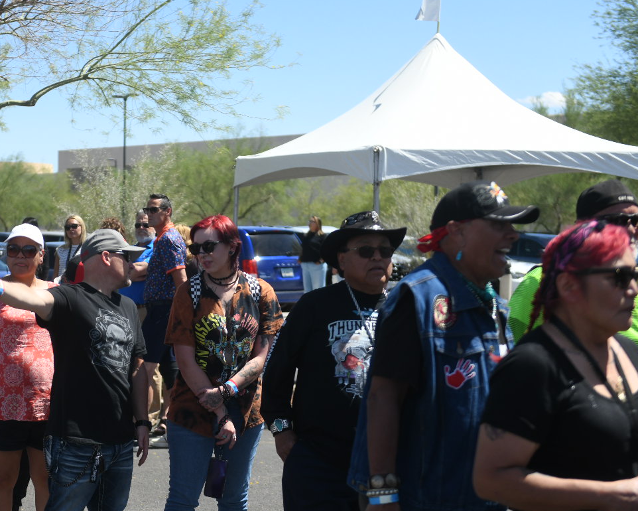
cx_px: 151
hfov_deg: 23.9
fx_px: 1492
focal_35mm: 79
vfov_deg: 19.4
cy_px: 306
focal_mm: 50
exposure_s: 1/8000
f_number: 2.8
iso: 500
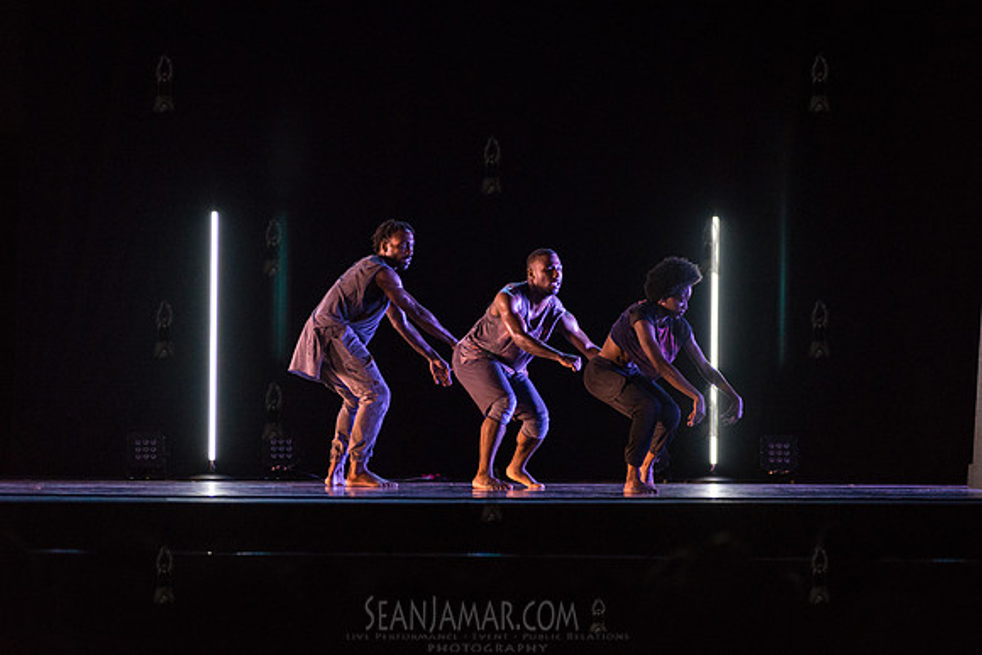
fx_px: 5856
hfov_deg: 9.6
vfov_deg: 6.4
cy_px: 303
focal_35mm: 215
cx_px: 527
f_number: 2.8
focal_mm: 200
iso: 4000
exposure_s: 1/1000
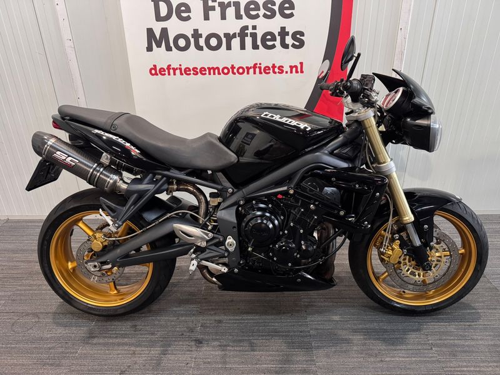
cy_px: 188
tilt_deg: -25.2
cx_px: 250
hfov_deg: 71.6
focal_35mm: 24
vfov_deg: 56.8
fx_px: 347
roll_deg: +1.6
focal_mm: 6.76
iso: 400
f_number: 1.78
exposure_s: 1/50
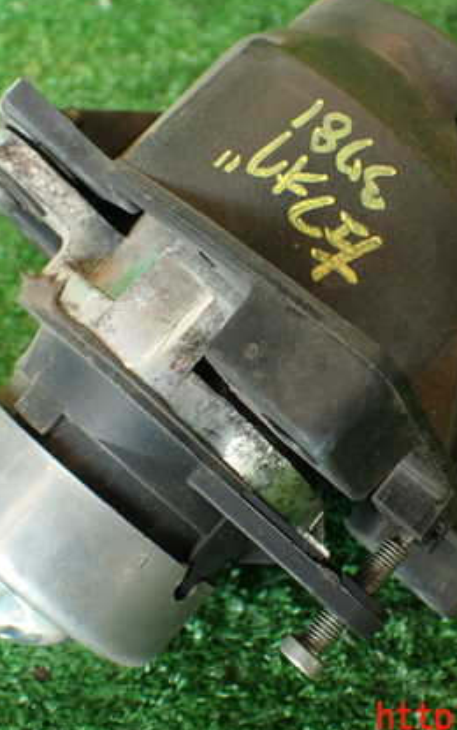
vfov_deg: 41.0
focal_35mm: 49
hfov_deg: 26.4
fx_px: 975
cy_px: 345
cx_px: 246
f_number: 2.4
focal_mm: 5.79
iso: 200
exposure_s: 1/40
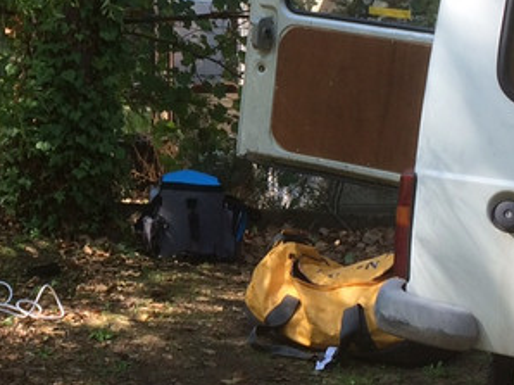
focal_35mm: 104
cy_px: 131
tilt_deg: -6.6
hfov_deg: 18.6
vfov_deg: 14.2
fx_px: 1543
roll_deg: +1.5
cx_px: 61
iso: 32
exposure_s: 1/321
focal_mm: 4.15
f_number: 2.2
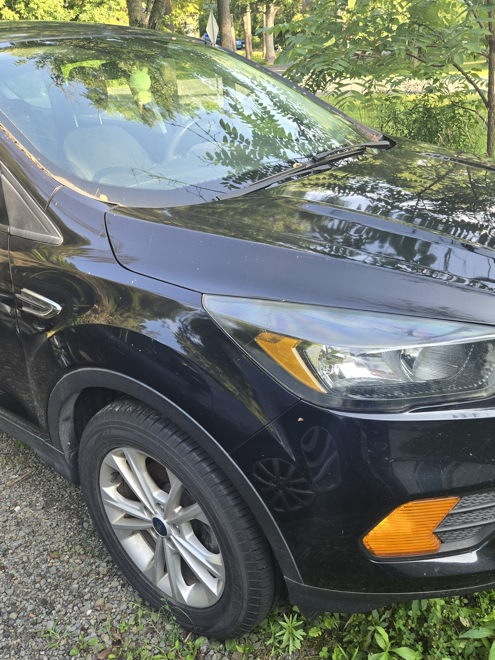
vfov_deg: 58.4
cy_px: 330
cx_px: 272
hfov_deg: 45.4
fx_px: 591
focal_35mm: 31
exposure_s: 1/180
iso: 50
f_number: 1.8
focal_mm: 5.4
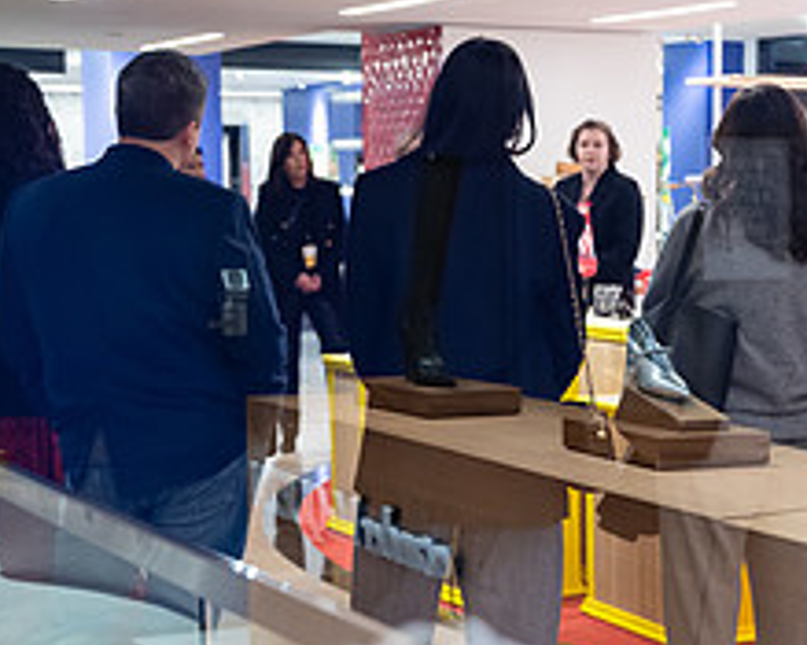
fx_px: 2077
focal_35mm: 87
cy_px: 477
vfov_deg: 17.6
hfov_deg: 21.7
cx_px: 649
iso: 1600
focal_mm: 32.5
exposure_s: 1/160
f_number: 3.2
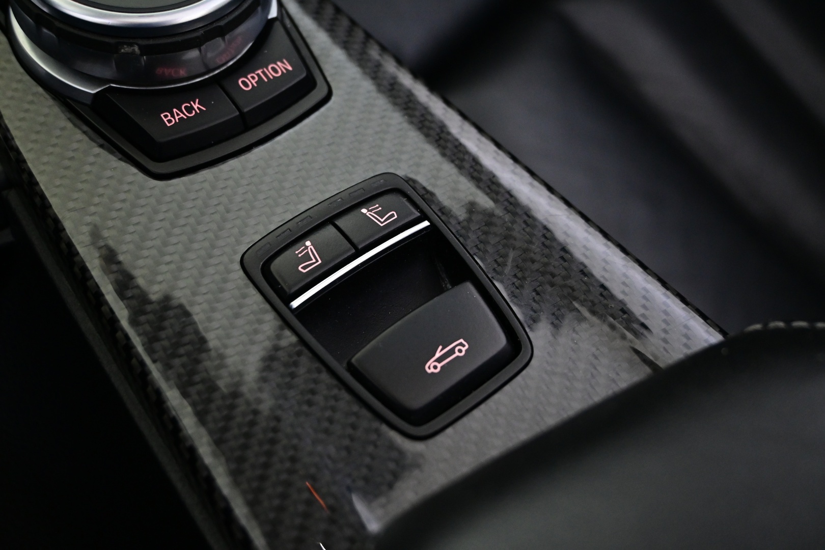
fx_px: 825
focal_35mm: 36
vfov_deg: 36.9
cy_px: 275
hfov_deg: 53.1
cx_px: 412
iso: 2000
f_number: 4.2
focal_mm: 24
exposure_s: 1/40
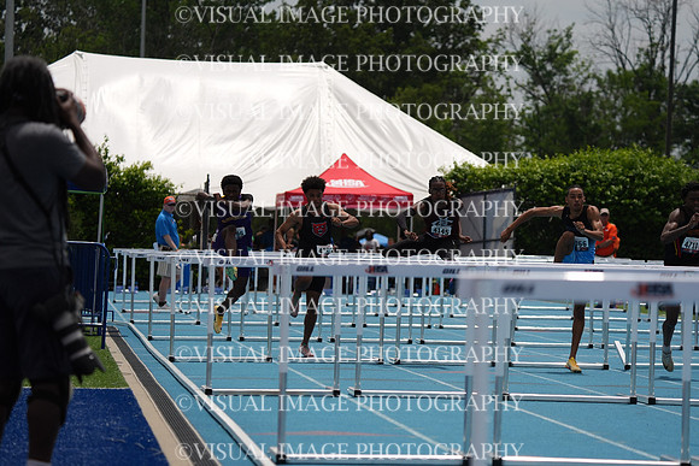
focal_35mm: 200
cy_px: 233
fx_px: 3884
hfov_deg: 10.3
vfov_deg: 6.9
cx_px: 350
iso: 500
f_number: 6.3
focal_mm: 200
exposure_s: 1/6400
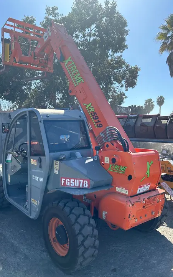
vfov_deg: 66.5
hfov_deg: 44.3
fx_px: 211
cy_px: 139
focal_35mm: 28
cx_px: 70
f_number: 1.5
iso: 50
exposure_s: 1/2008
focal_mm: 5.7
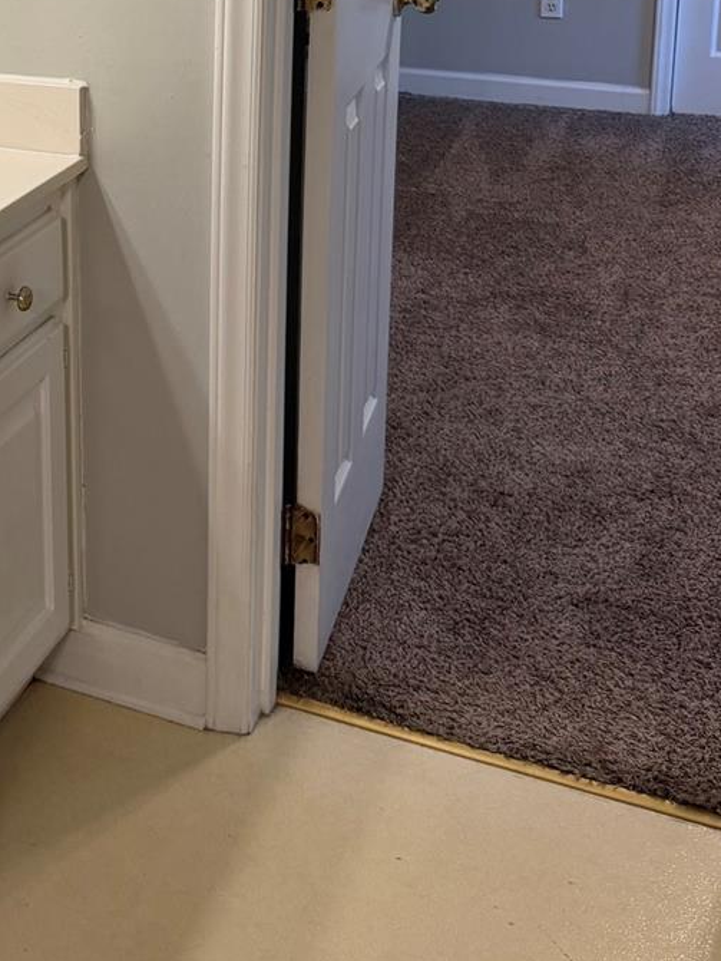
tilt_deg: -13.4
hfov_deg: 24.8
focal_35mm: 55
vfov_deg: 32.9
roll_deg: +2.2
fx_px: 1526
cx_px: -70
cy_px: 70
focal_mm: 6.76
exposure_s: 1/120
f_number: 1.78
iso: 125
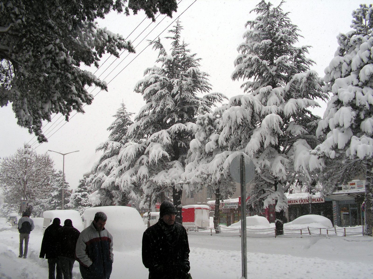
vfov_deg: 39.7
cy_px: 140
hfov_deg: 51.4
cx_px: 186
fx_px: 388
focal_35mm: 36
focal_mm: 6
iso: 50
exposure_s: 1/320
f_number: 4.8
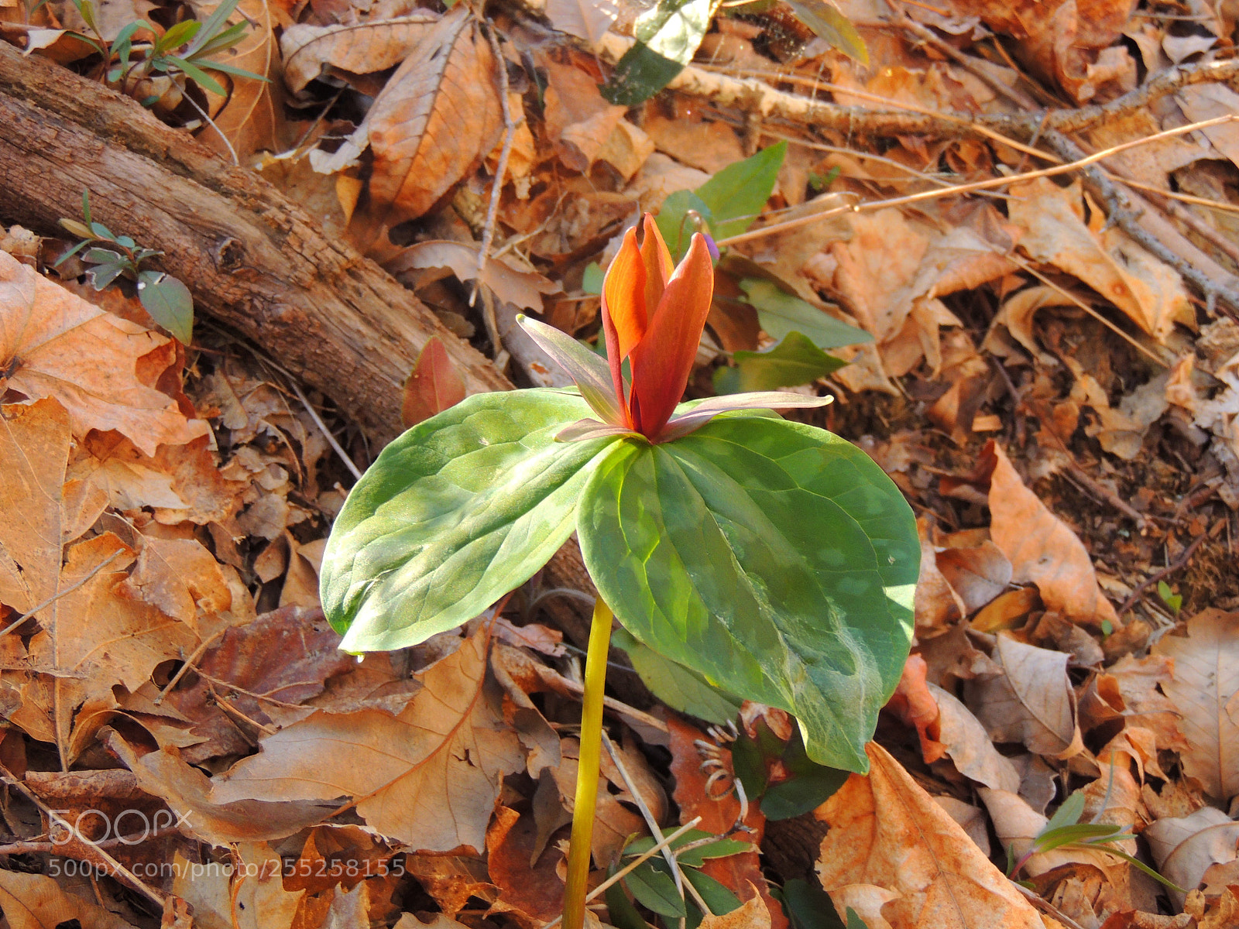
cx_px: 620
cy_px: 464
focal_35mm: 85
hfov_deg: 23.0
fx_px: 3042
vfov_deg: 17.4
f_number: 4
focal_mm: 15.1
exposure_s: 1/100
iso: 200
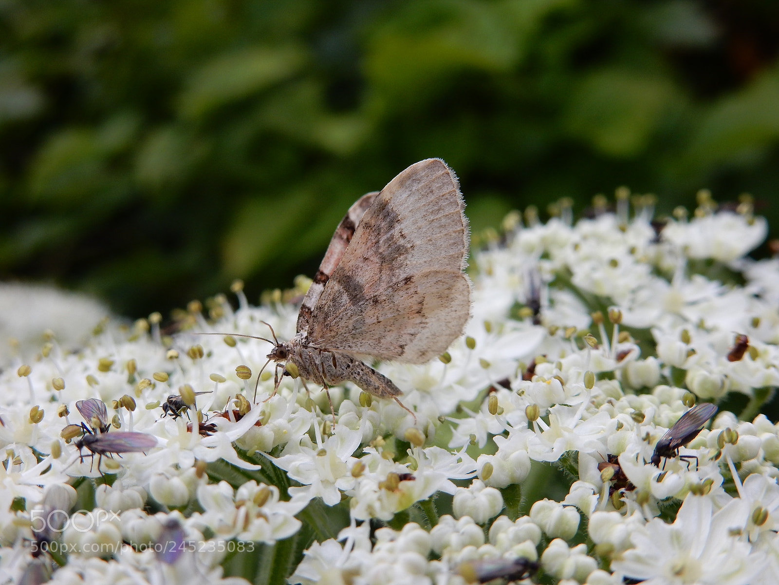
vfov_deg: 28.6
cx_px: 390
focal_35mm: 51
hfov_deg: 37.5
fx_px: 1148
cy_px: 292
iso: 125
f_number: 4.5
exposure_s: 1/400
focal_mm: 9
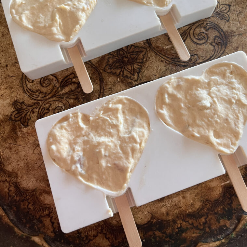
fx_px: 250
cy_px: 83
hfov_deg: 52.5
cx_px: 122
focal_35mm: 31
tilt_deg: -65.4
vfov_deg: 51.6
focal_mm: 5.7
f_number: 1.5
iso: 160
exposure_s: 1/60
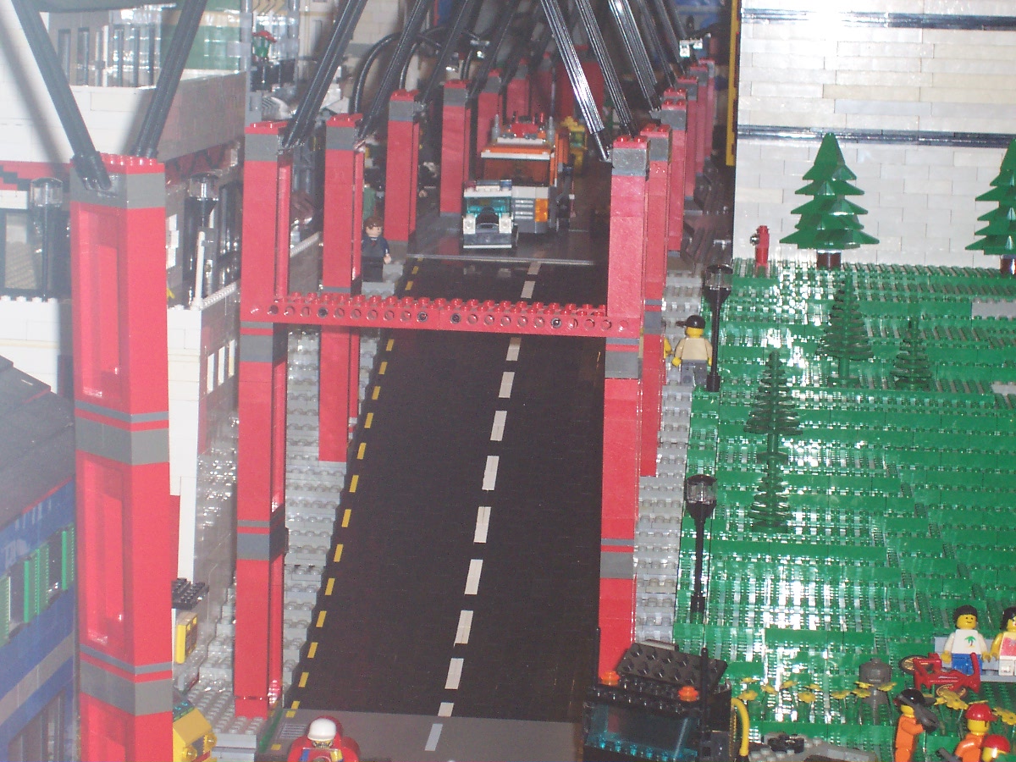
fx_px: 3258
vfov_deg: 13.3
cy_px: 381
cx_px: 508
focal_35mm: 111
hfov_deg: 17.7
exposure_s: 1/90
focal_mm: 16.8
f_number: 4.8
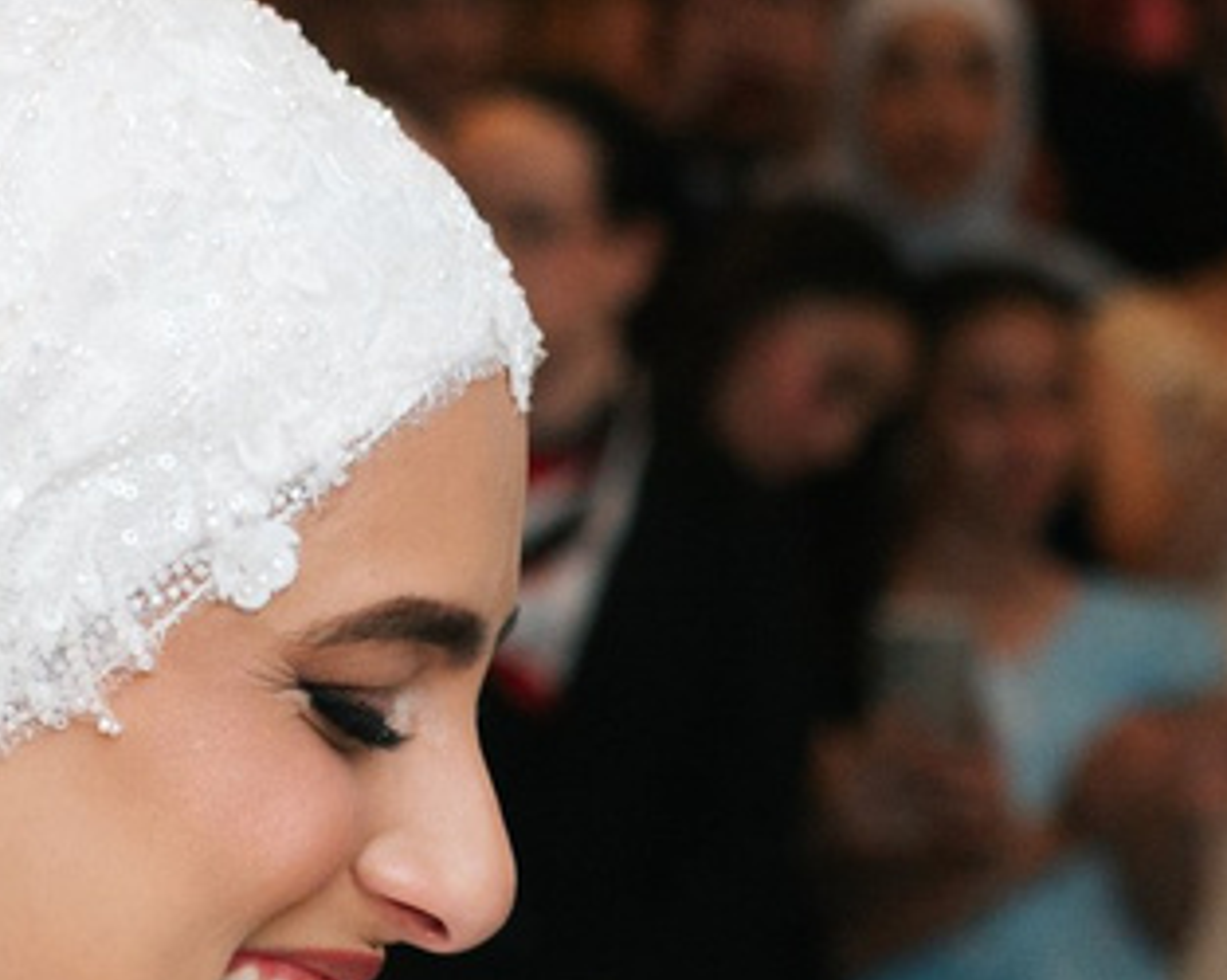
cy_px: 1931
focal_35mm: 272
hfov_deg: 7.1
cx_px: 86
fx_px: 9871
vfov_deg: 5.6
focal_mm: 35
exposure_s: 1/200
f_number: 2.8
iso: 400
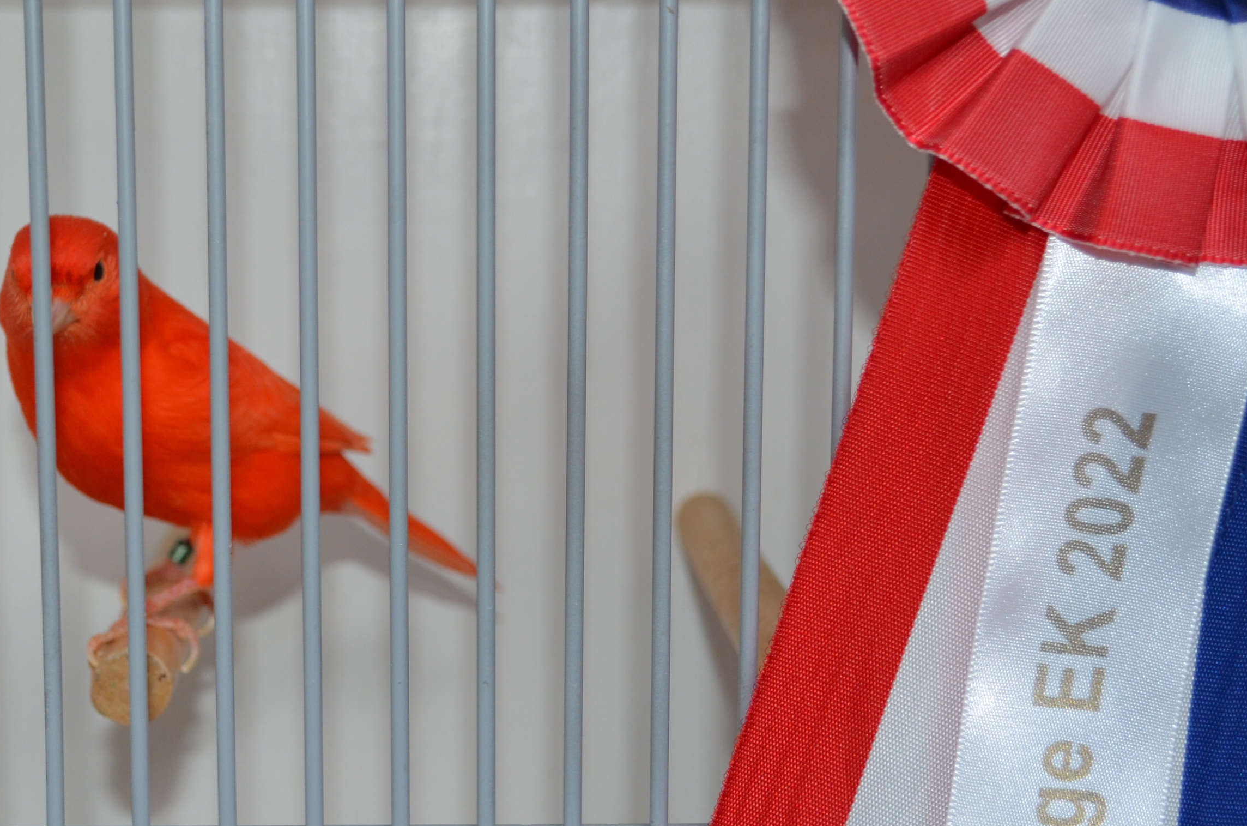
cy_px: 395
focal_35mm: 63
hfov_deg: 31.7
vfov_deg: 21.5
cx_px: 410
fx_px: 2178
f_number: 4.2
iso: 500
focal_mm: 26
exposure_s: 1/60
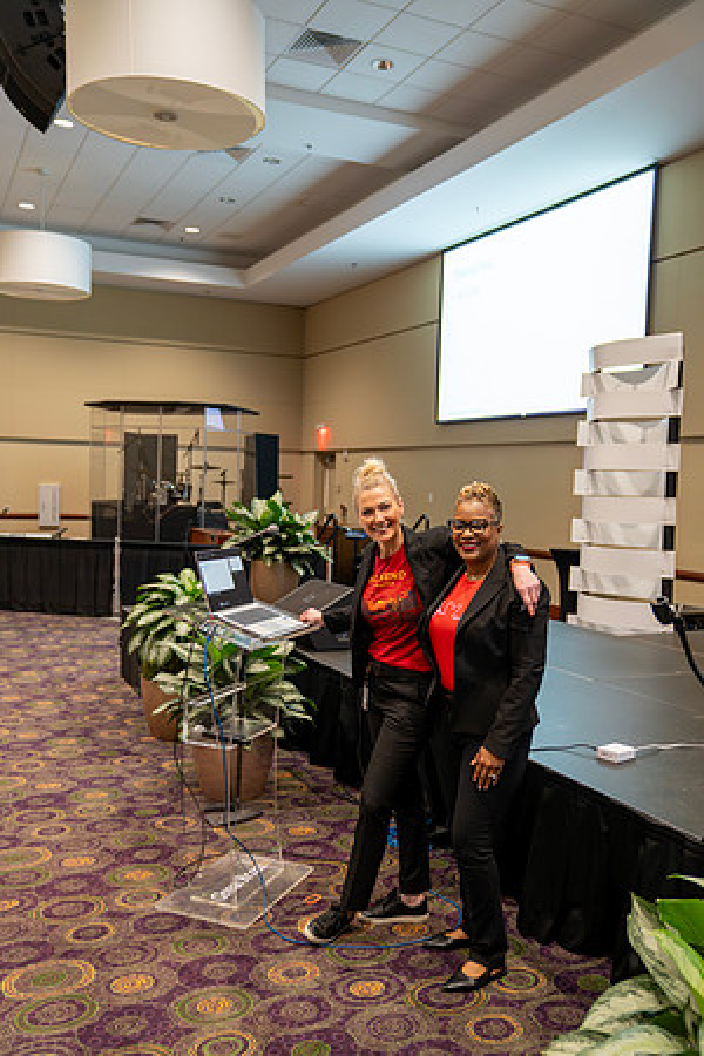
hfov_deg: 41.1
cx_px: 352
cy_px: 528
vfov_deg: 58.7
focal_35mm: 32
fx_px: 939
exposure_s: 1/125
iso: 1250
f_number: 2.8
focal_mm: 32
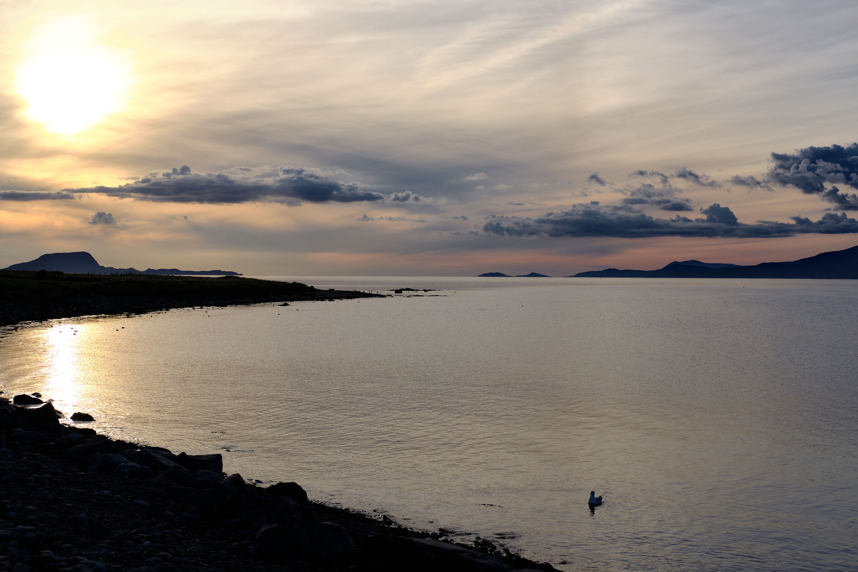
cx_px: 429
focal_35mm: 53
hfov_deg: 37.5
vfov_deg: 25.5
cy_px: 286
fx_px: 1263
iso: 200
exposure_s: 1/1100
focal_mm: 35
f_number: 6.4
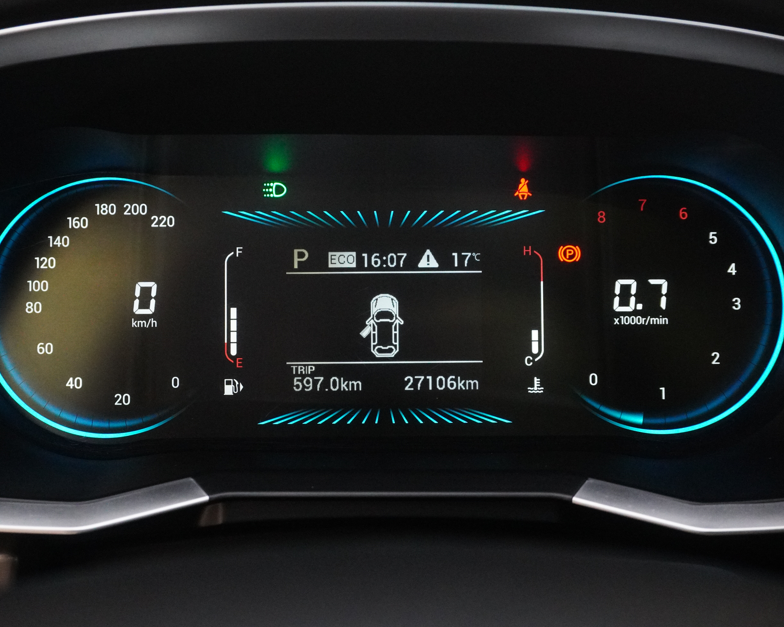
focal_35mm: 47
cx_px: 375
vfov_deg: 32.4
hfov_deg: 39.9
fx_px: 1081
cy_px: 309
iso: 6400
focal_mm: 27
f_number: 6.3
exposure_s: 1/80
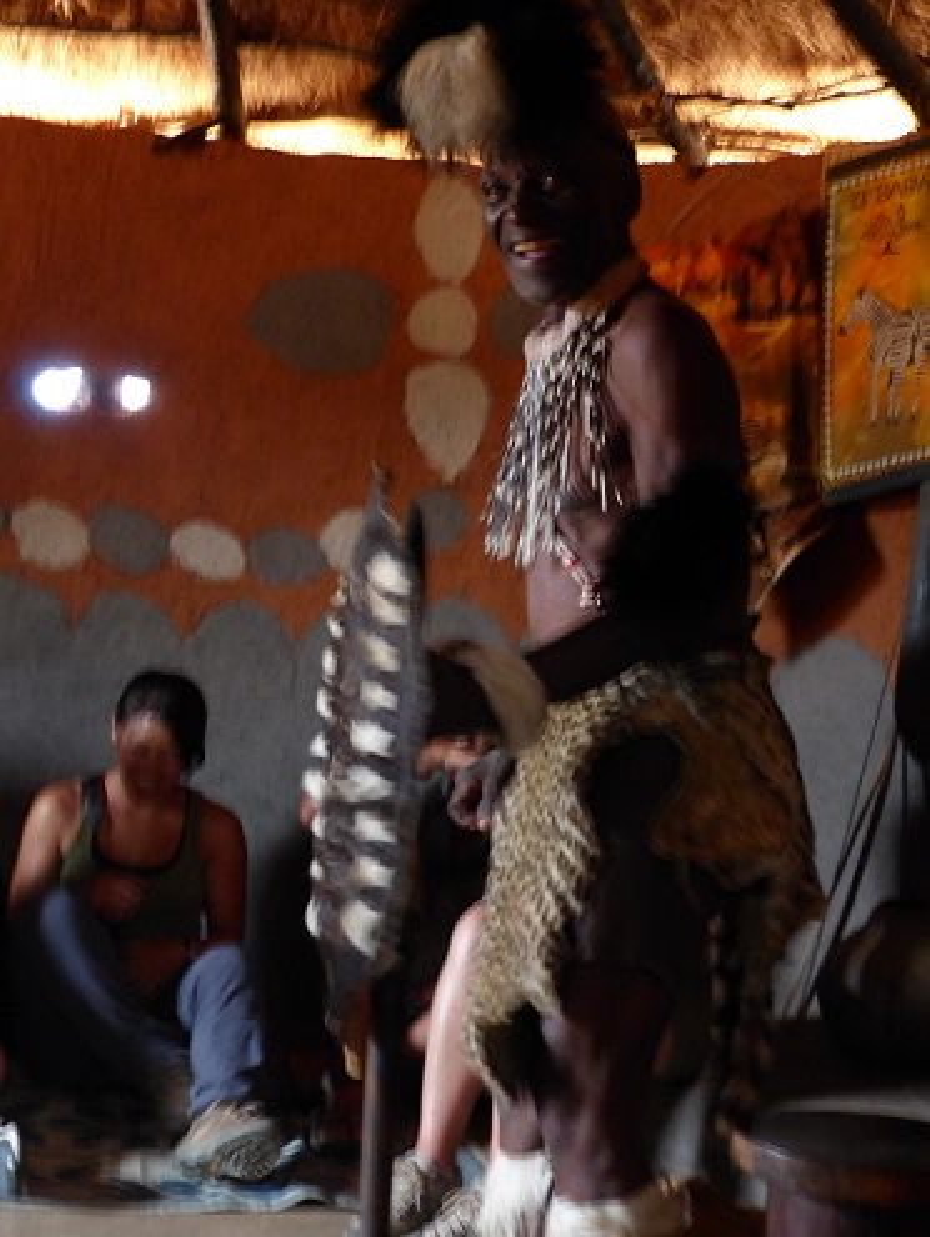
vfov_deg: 36.8
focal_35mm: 52
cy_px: 618
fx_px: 1860
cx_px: 465
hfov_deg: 28.1
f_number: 2.8
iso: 640
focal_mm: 9.4
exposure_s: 1/4
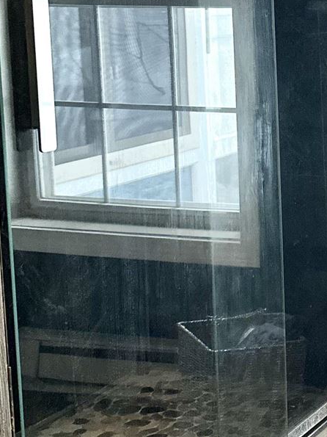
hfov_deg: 14.9
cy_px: 114
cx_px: 477
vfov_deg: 20.9
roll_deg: +0.3
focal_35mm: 93
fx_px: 1172
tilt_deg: -6.0
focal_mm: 6.86
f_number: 1.78
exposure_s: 1/60
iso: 320
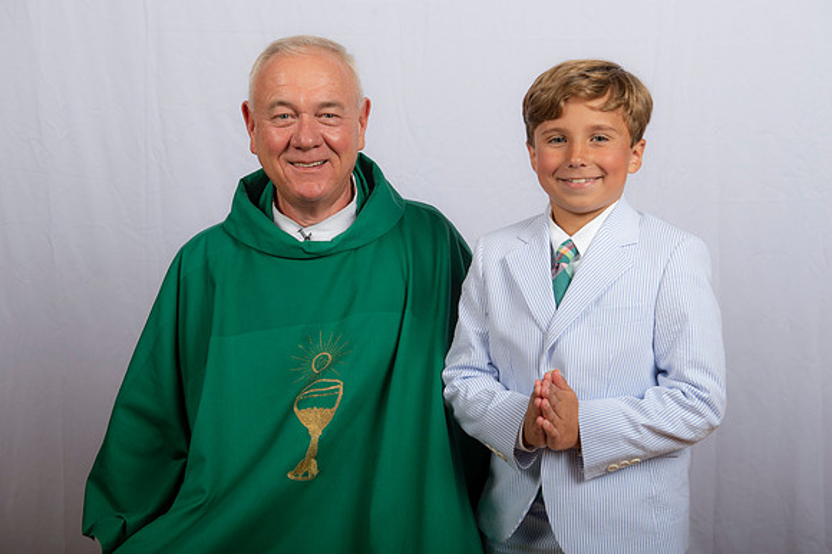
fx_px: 1270
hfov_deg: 36.3
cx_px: 416
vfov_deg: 24.6
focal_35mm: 55
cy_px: 277
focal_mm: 55
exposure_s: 1/200
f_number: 8
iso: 320
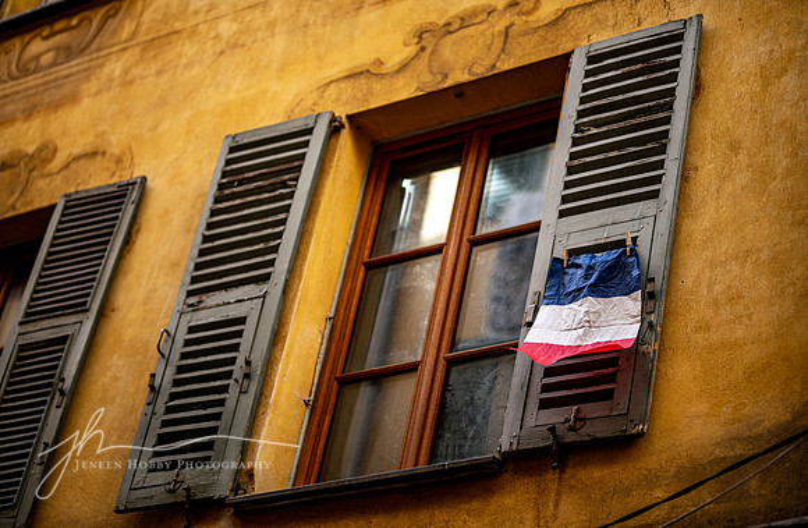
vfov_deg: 15.8
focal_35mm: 86
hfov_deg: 23.9
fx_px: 1908
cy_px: 259
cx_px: 404
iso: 100
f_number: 1.4
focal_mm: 85
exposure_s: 1/320
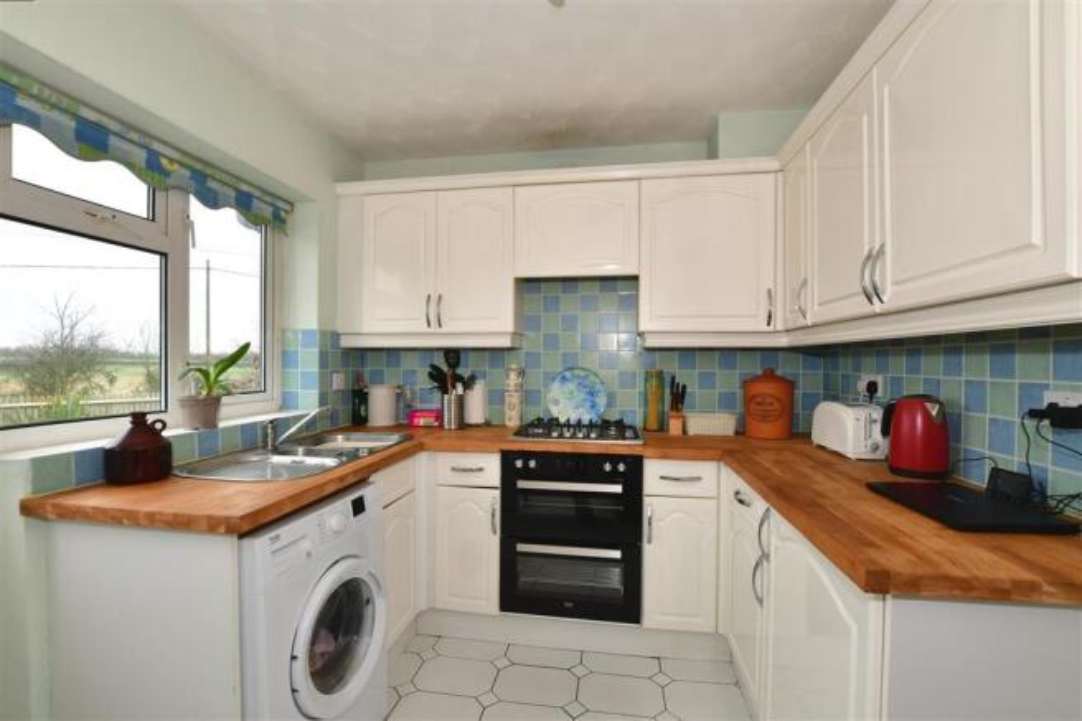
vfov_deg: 77.3
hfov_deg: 100.4
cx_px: 541
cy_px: 360
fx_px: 451
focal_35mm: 15
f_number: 8
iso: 100
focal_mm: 10
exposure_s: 1/10
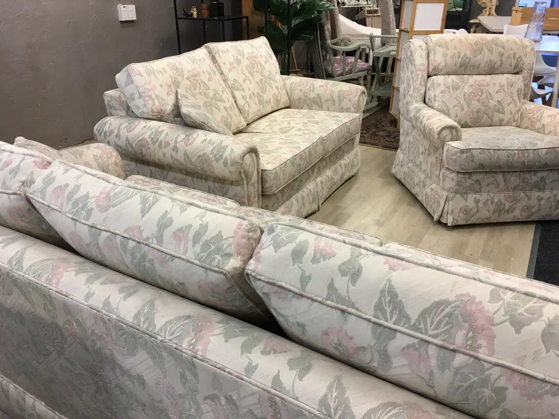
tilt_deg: -24.7
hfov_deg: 61.7
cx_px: 280
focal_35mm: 29
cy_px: 210
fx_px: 468
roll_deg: -0.6
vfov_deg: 48.2
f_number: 2.2
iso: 50
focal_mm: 4.15
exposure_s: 1/33
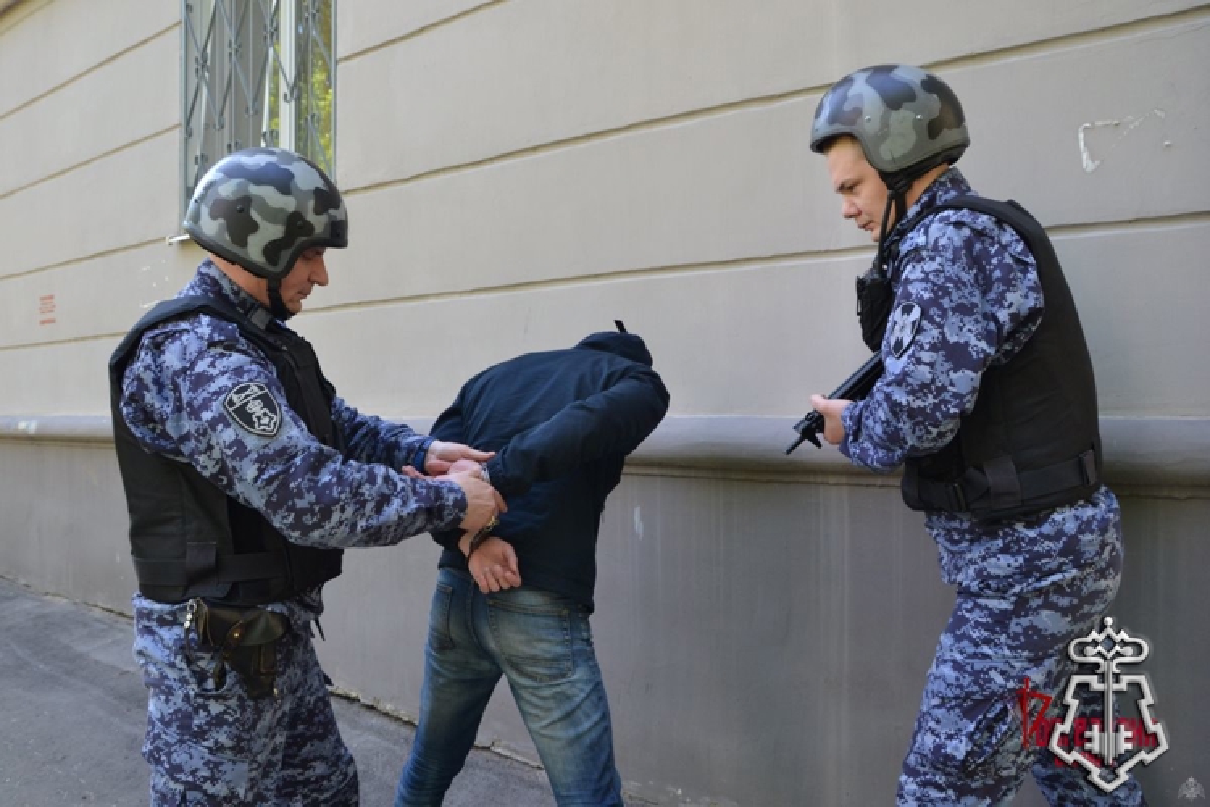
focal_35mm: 27
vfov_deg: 47.9
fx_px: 907
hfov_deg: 67.4
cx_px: 605
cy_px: 404
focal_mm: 18
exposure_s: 1/100
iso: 400
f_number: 5
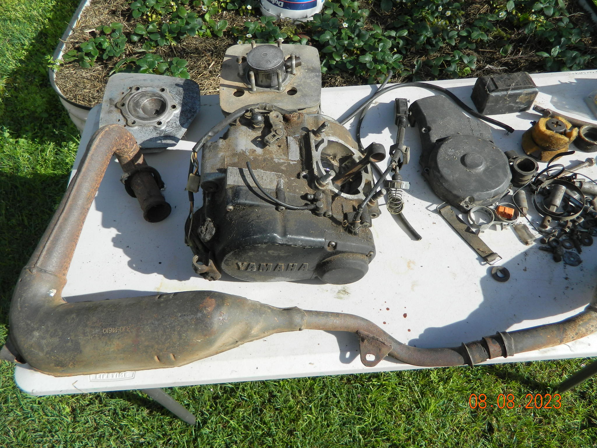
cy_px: 224
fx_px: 431
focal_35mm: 25
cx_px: 298
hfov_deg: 69.4
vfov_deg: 54.9
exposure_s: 1/800
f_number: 3.1
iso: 80
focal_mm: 4.5
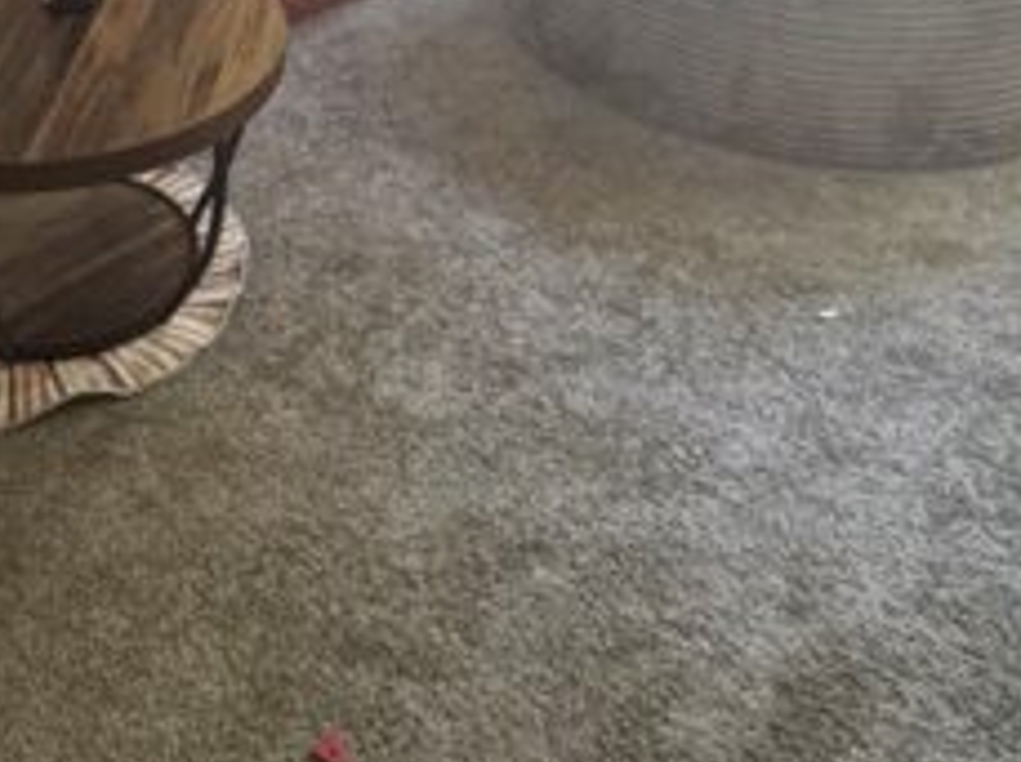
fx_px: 1443
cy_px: -258
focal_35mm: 49
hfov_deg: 37.7
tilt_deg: -15.2
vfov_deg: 25.1
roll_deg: +1.5
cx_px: 214
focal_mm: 2.22
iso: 400
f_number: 2.2
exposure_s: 1/60
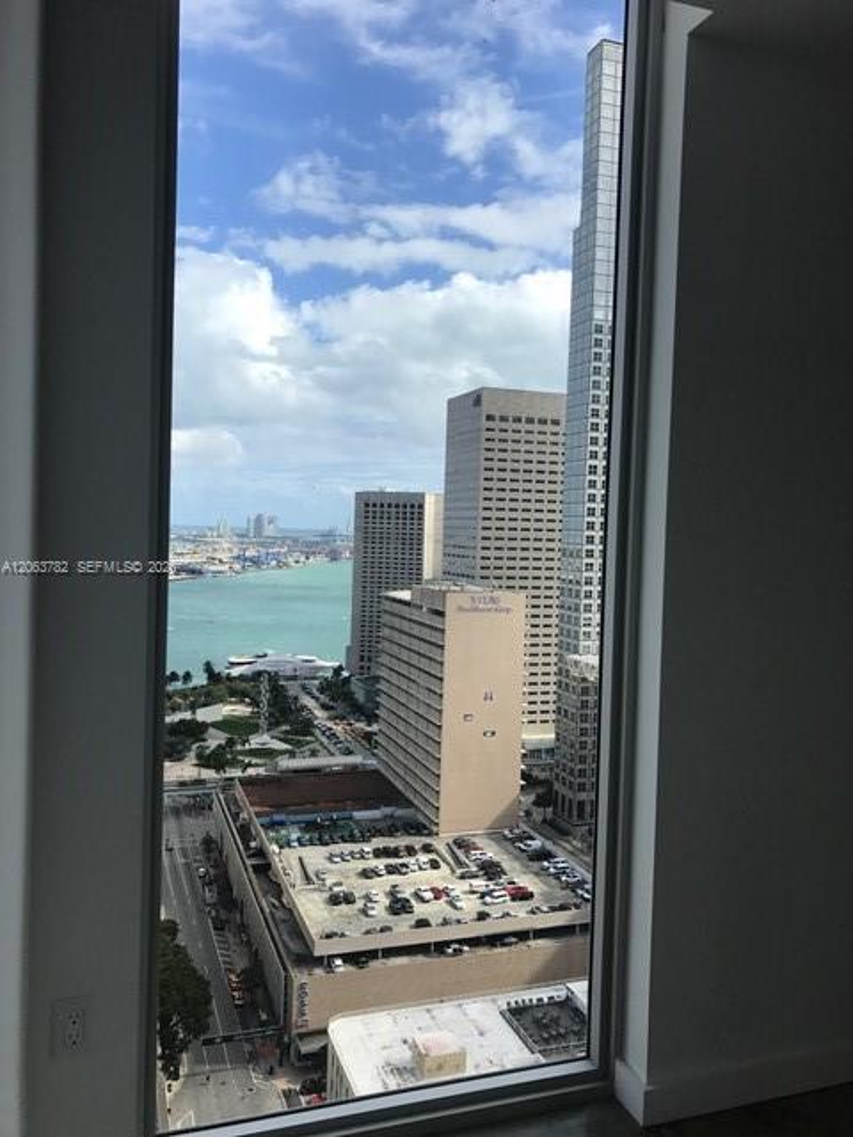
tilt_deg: -2.2
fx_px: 920
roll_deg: -0.9
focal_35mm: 28
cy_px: 568
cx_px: 426
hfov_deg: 49.7
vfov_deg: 63.4
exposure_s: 1/1153
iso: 20
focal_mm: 3.99
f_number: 1.8
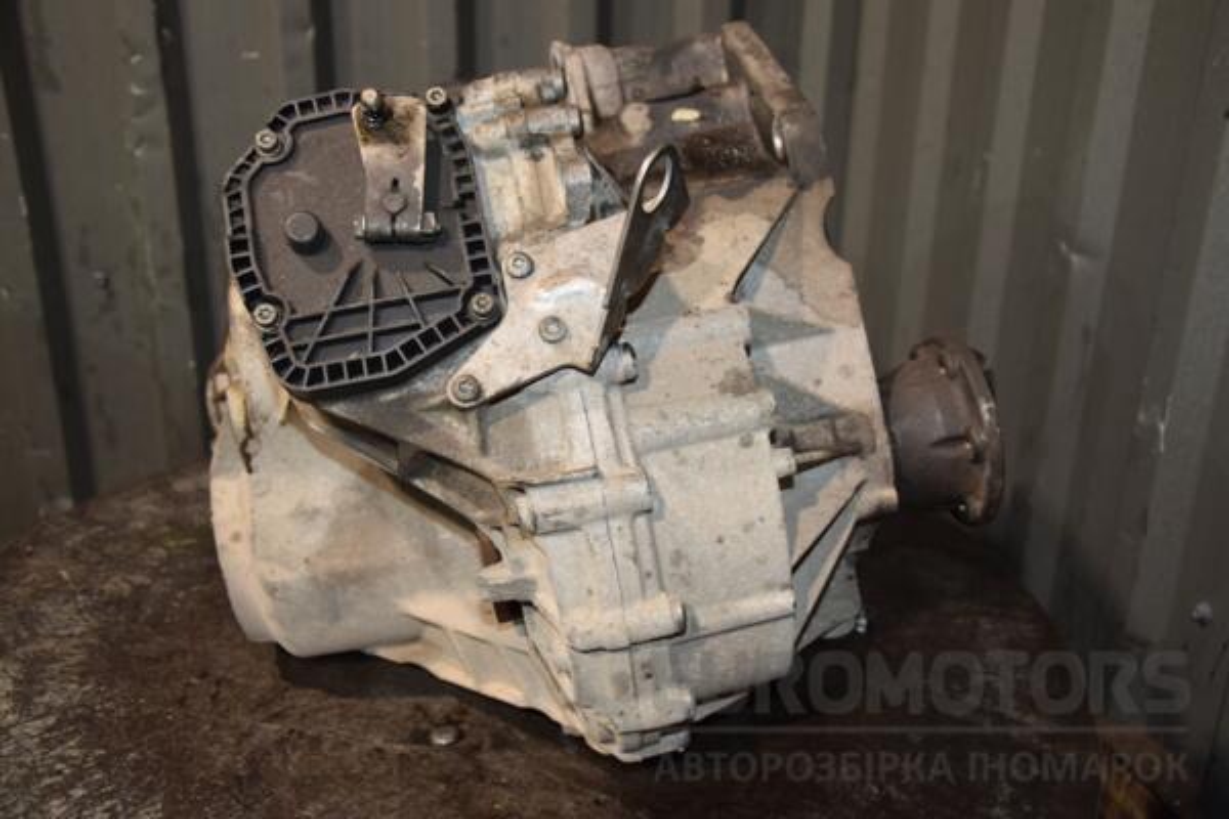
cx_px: 614
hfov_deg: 51.3
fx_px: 1280
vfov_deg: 35.5
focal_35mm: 38
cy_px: 410
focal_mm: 25
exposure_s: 1/60
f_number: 5
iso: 800
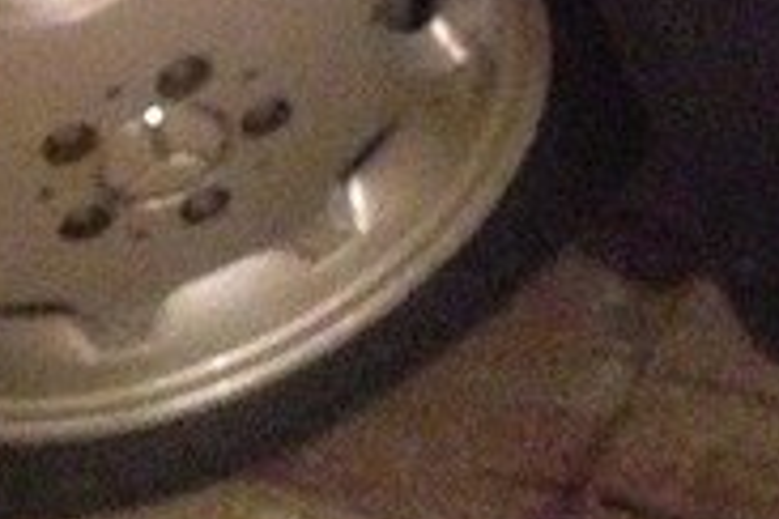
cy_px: -279
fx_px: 2683
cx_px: 123
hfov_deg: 16.4
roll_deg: +2.4
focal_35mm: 124
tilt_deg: -31.5
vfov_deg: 10.6
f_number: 2.4
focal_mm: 4.12
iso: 2500
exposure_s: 1/15
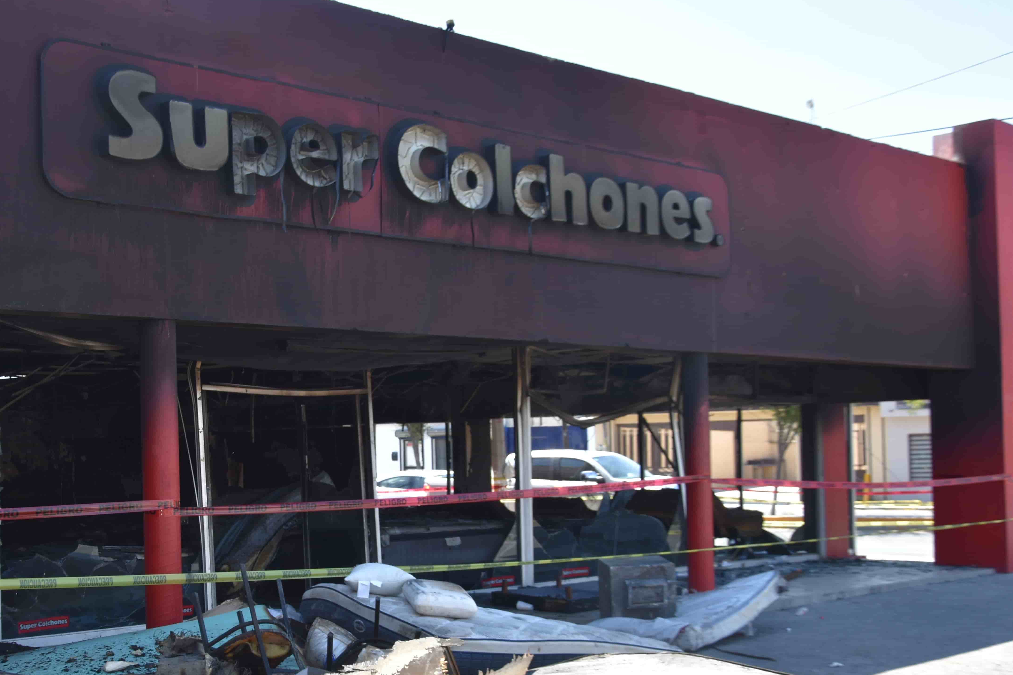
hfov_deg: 39.2
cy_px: 436
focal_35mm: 50
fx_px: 1407
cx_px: 353
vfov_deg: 26.9
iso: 100
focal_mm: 24
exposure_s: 1/200
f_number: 5
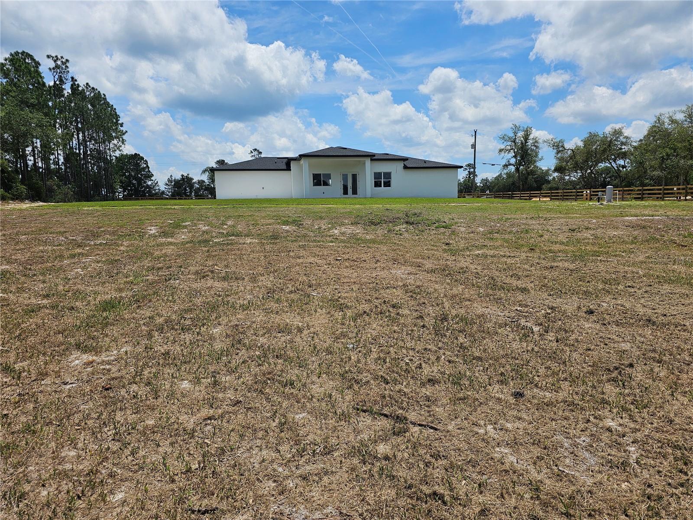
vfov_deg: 58.9
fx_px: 460
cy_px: 260
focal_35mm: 23
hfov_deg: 73.9
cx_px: 346
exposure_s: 1/1610
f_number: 1.7
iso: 12
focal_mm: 6.3
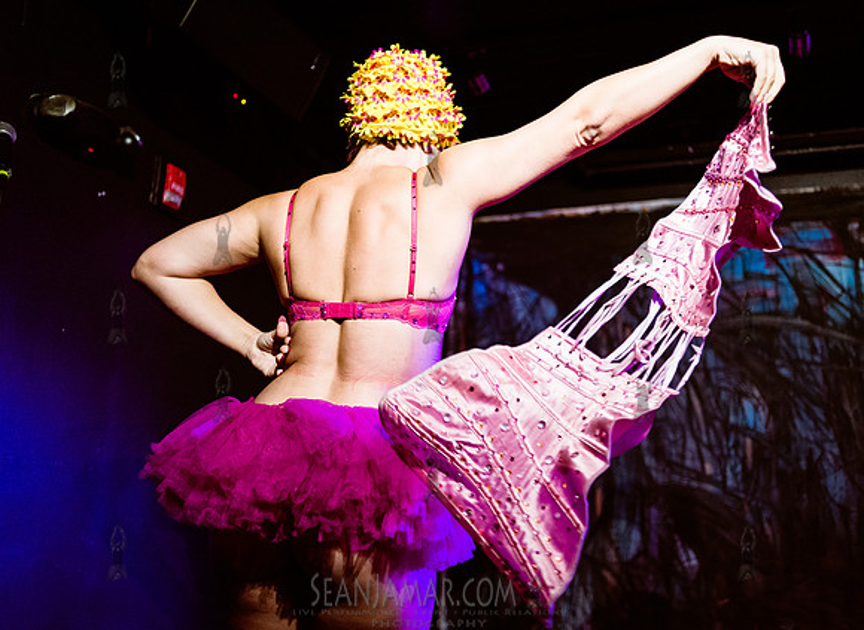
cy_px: 315
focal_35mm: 37
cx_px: 473
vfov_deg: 37.9
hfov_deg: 50.3
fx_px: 919
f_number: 2
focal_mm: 35
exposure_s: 1/500
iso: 3200
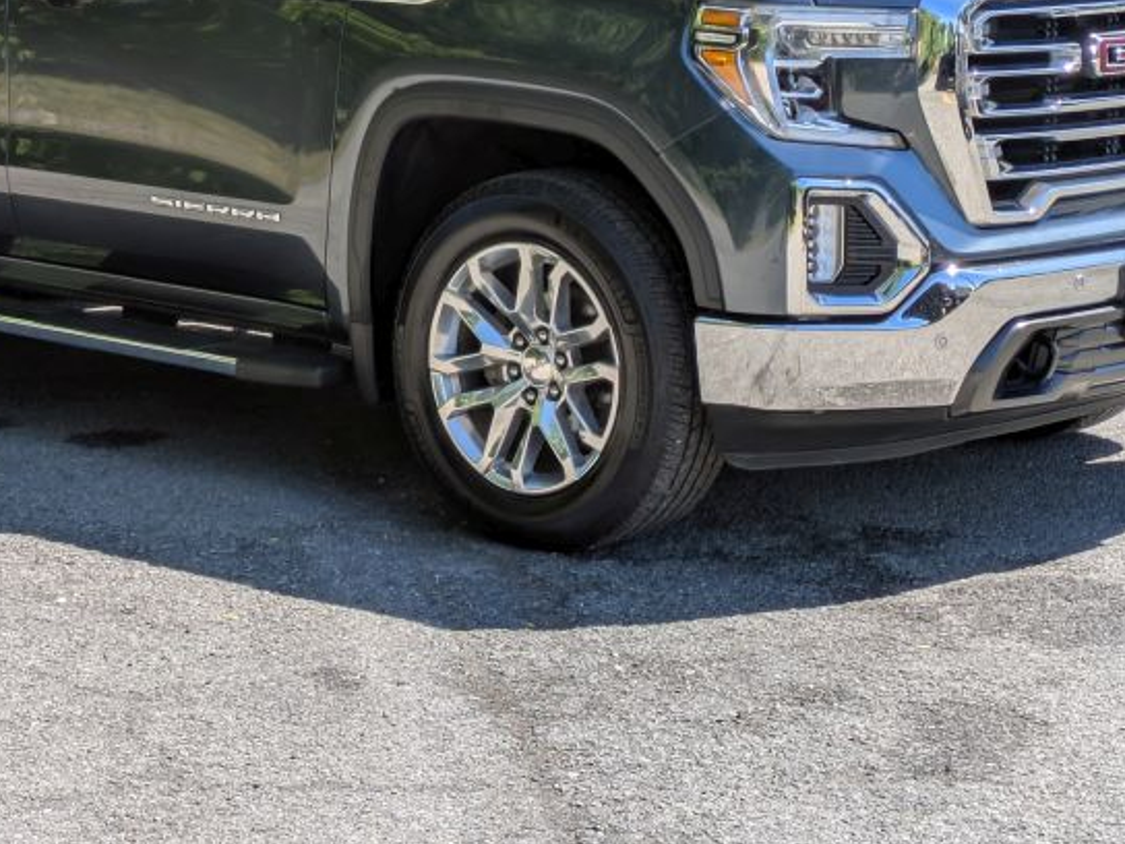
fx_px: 3120
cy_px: 257
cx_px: 368
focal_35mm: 96
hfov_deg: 20.4
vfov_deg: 15.4
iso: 47
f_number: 1.89
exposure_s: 1/855
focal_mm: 5.43
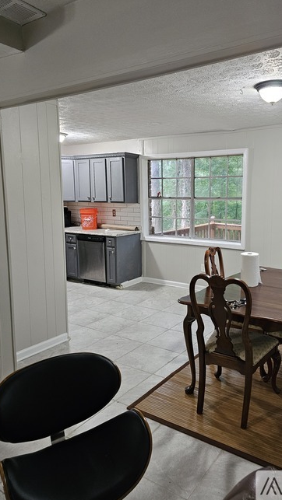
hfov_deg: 43.8
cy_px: 242
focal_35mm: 26
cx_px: 187
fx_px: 345
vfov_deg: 71.9
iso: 640
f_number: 1.7
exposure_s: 1/60
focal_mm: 6.3
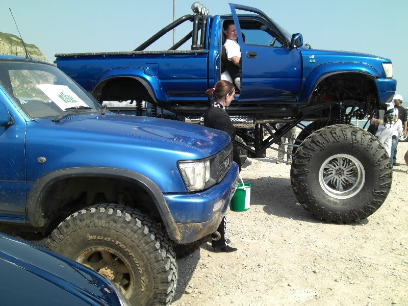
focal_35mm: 38
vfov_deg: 37.7
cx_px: 204
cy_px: 153
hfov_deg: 49.0
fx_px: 448
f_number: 4
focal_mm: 7.9
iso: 80
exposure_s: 1/500
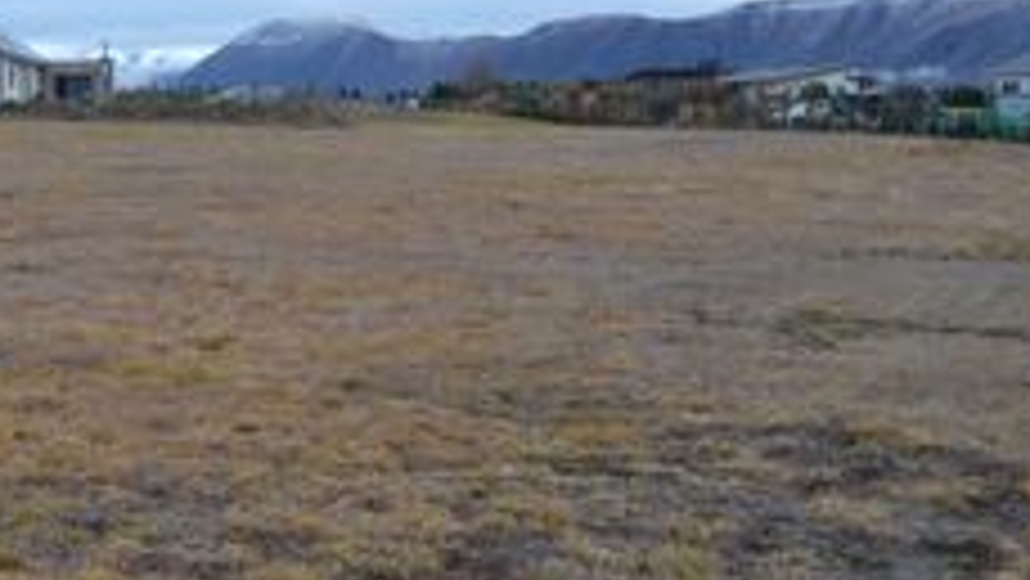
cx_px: -9
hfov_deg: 32.9
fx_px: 1585
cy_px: 137
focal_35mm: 58
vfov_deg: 20.6
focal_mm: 18
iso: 100
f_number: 6.3
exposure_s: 1/160
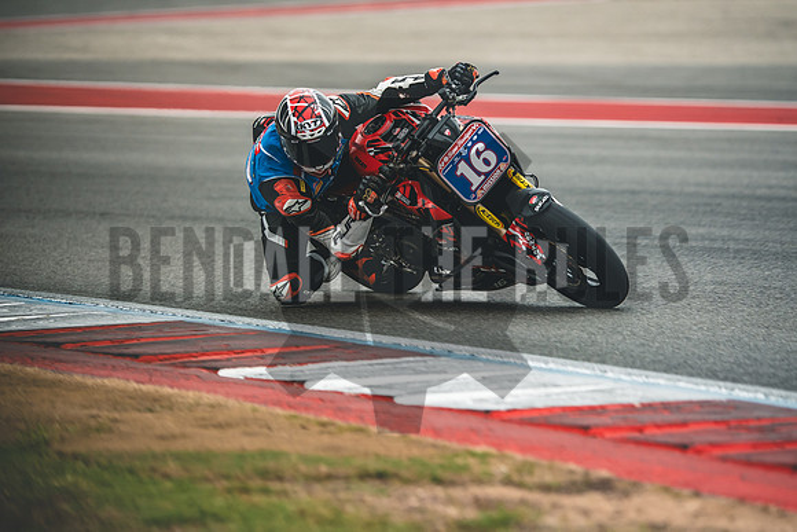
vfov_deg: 4.6
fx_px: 6643
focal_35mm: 300
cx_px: 398
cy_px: 266
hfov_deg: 6.9
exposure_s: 1/2500
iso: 640
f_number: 2
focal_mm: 200
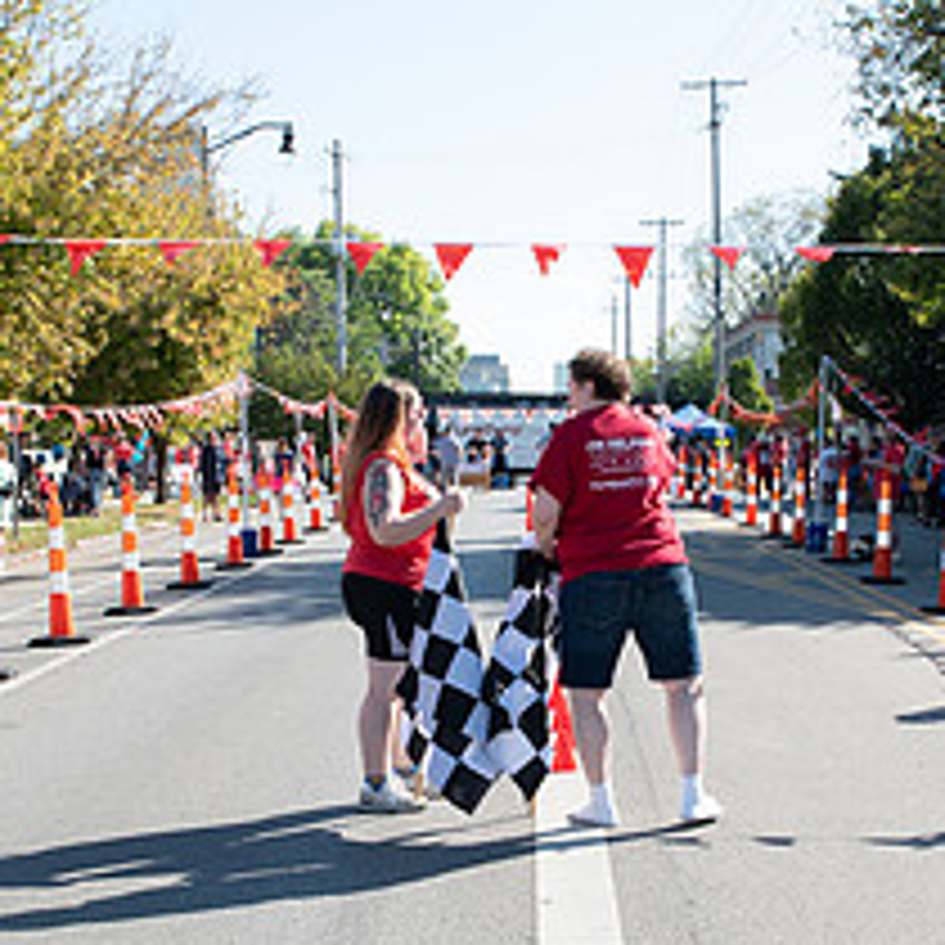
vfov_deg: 27.6
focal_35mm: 62
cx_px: 544
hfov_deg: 27.7
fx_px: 1915
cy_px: 580
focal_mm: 24
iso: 250
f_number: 10
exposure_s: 1/200
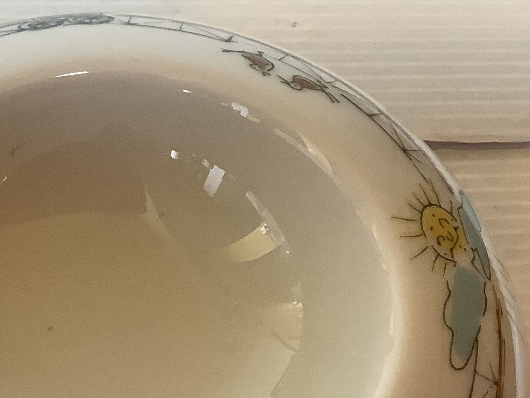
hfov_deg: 26.8
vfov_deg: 20.2
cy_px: 373
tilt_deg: -61.7
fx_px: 1087
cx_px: 91
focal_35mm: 71
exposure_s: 1/50
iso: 125
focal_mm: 3.3
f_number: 2.4
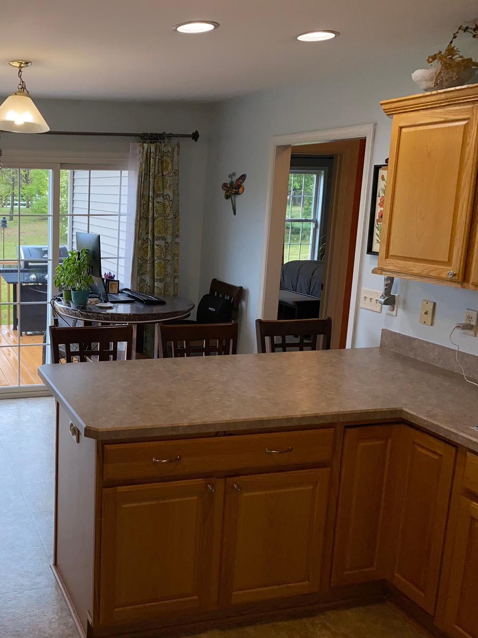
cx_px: 57
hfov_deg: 38.2
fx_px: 644
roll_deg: -0.9
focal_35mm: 35
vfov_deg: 52.6
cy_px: 320
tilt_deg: -10.8
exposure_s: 1/200
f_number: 1.8
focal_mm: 4.25
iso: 32
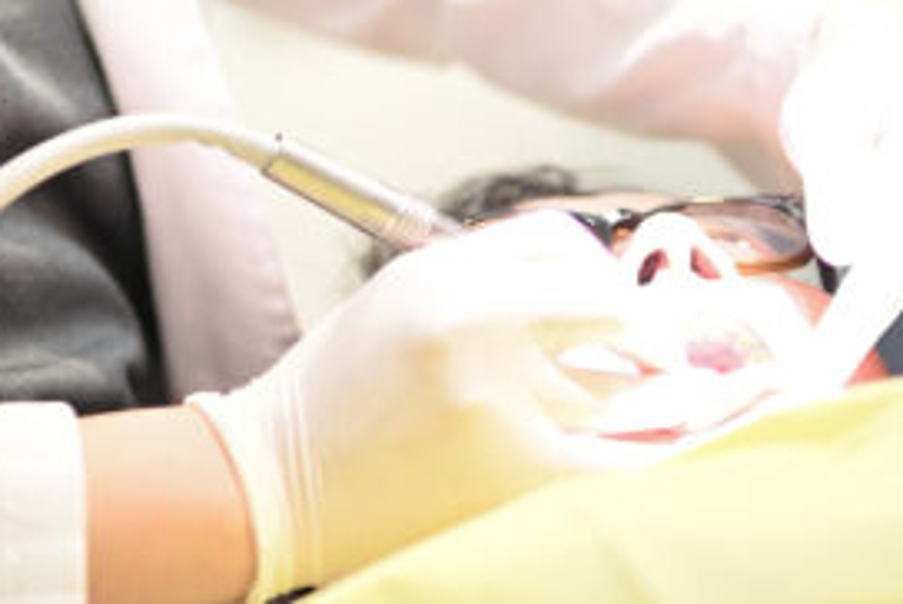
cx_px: 33
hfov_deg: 10.8
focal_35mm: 188
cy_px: -435
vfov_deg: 7.2
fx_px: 4721
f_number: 1.2
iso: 800
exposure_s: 1/640
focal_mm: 50
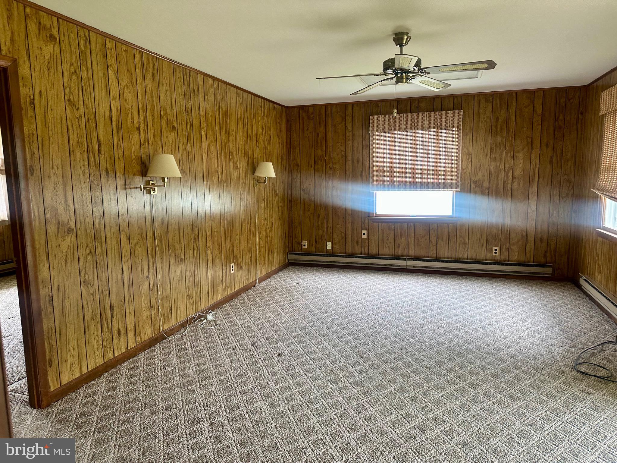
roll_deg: +0.8
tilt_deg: -7.3
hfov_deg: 71.6
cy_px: 232
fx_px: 428
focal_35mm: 24
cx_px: 308
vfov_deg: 56.8
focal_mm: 6.86
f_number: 1.78
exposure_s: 1/60
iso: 125
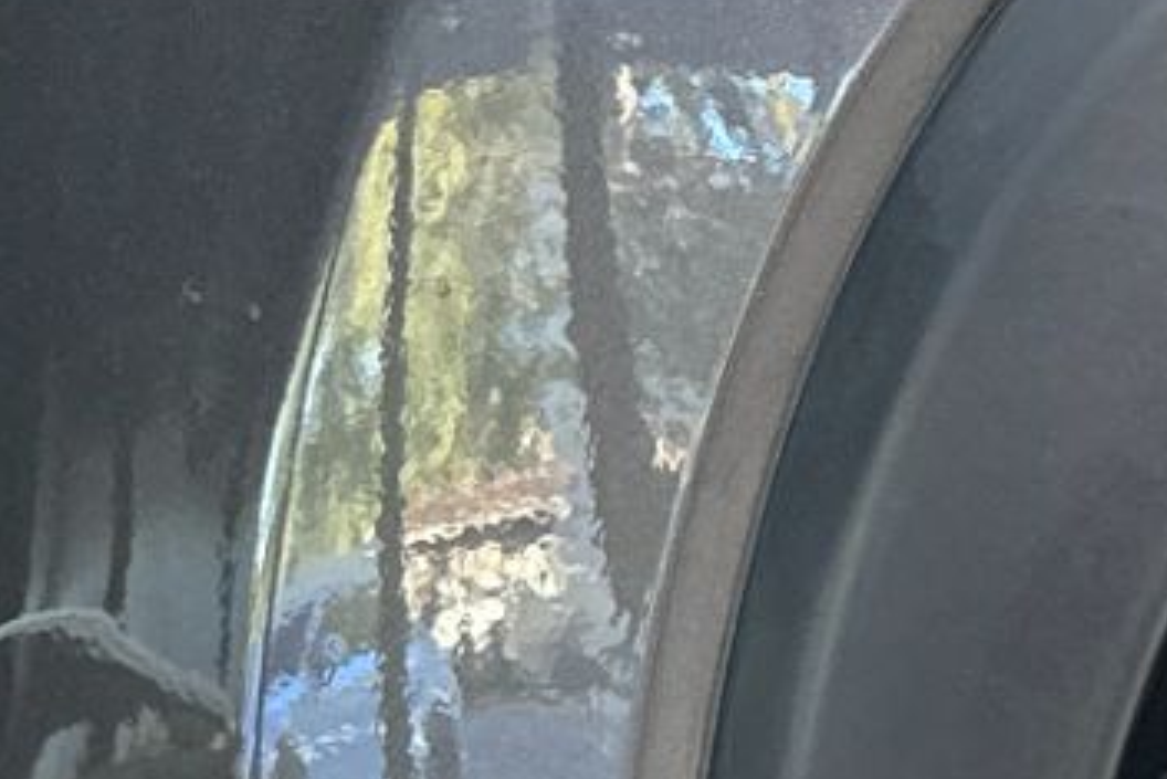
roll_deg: +1.3
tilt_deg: -15.5
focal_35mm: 136
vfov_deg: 8.8
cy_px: 2075
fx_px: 4410
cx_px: 3047
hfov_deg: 11.6
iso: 200
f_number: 1.78
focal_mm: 6.86
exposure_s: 1/120
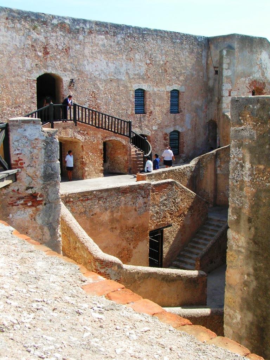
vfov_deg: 45.8
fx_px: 426
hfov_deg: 35.1
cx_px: 135
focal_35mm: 41
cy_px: 180
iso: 50
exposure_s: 1/200
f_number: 5.6
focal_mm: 6.3
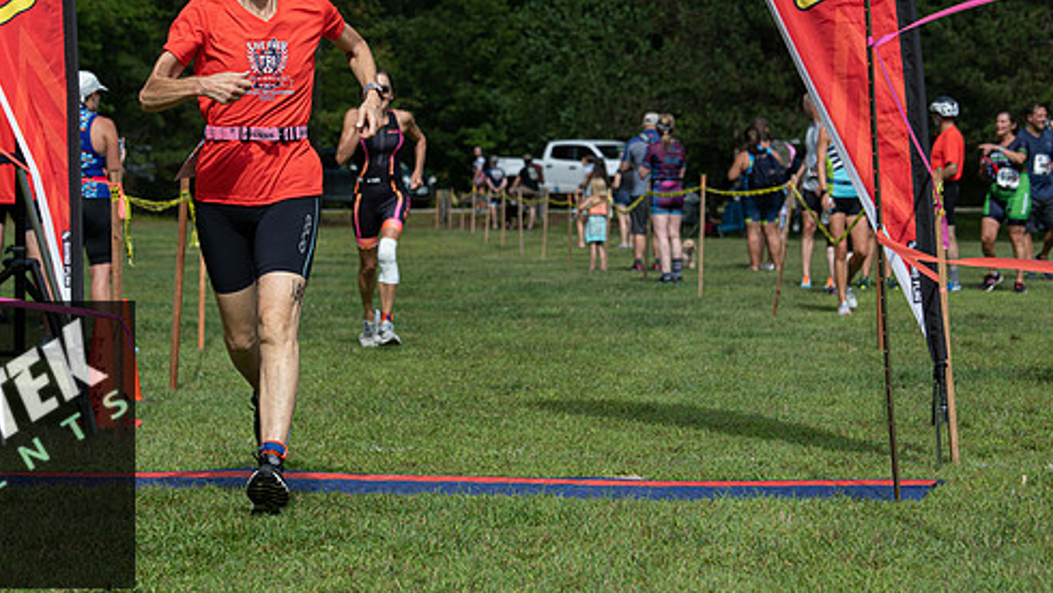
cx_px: 453
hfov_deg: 17.3
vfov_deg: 9.8
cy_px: 190
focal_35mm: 124
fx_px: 3463
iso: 200
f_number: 6.3
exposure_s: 1/1000
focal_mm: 100
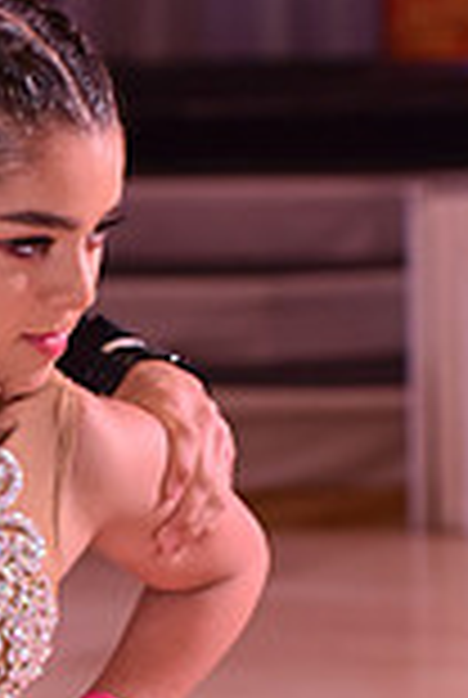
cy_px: 869
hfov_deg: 4.5
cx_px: -70
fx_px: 5940
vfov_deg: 6.7
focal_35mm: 306
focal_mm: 82
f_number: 4.5
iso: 1250
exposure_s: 1/250
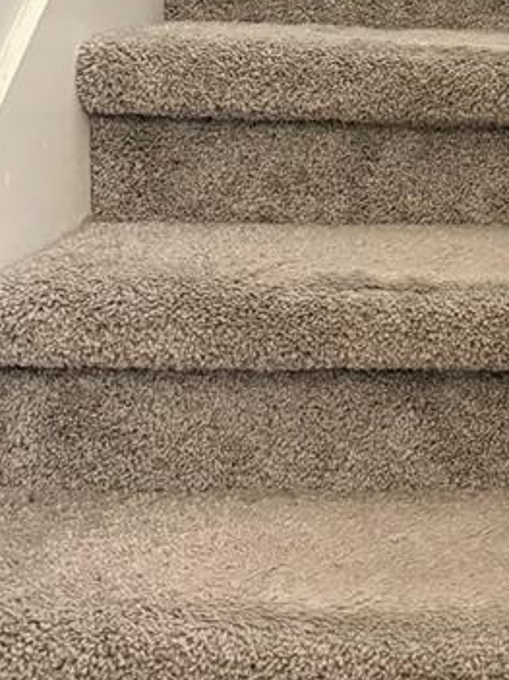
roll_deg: -1.7
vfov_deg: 23.3
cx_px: 712
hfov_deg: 16.7
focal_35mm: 82
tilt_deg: -2.3
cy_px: 87
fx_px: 1609
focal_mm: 6.76
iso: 800
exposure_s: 1/58
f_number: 1.78
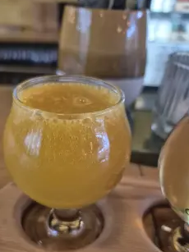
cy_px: 158
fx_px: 219
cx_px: 67
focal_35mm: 30
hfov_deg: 46.2
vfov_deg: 59.2
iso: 1000
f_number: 1.8
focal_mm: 5.4
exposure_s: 1/60
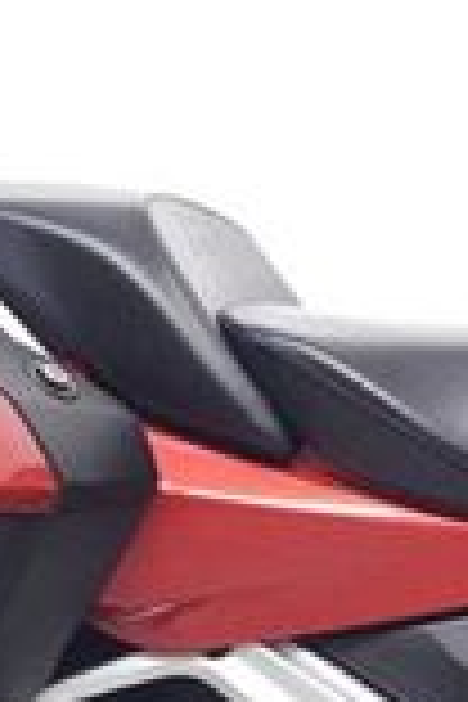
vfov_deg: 16.6
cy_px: 454
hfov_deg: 10.8
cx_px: 693
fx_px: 2398
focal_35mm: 123
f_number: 1.8
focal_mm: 5.4
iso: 125
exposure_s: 1/33
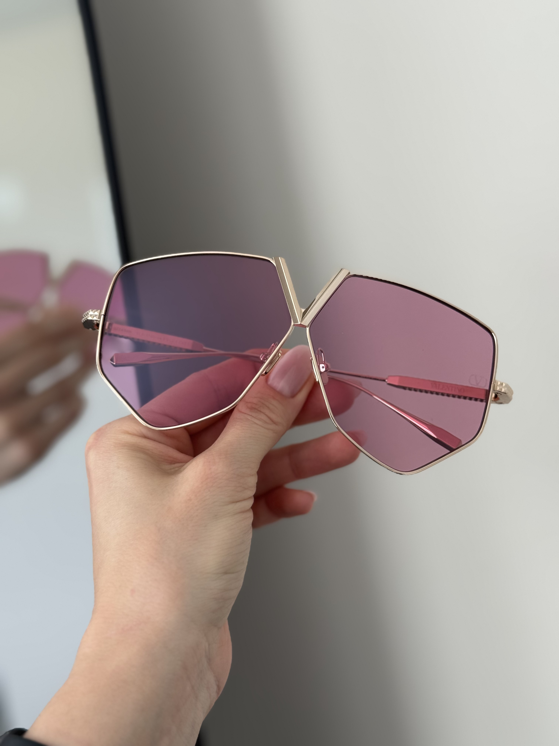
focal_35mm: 48
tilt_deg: -21.3
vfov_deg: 39.7
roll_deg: +2.5
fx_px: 1034
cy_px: 373
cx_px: 280
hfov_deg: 30.3
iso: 64
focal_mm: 6.76
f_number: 1.78
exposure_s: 1/121
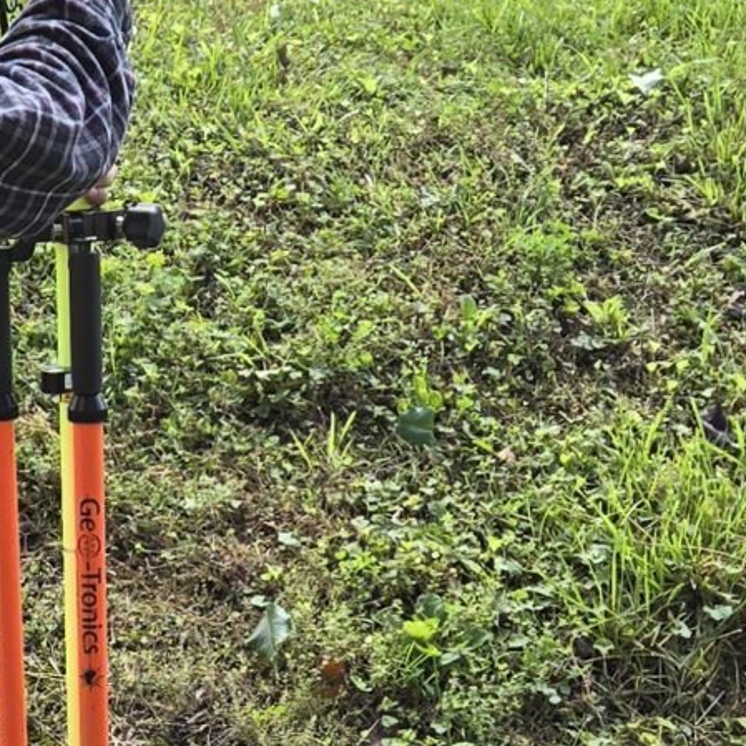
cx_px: 113
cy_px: 723
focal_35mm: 116
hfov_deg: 14.9
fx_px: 2828
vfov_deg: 14.8
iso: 25
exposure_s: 1/752
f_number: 1.8
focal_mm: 5.4
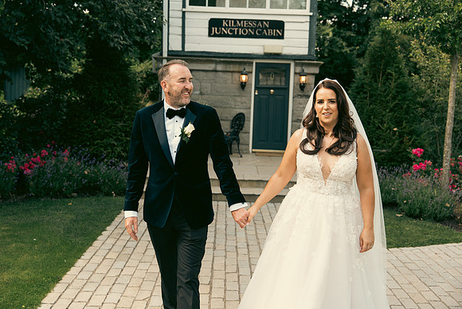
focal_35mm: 42
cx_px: 231
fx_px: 539
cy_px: 154
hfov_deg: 46.4
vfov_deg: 31.9
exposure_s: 1/500
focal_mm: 42
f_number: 3.5
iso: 250
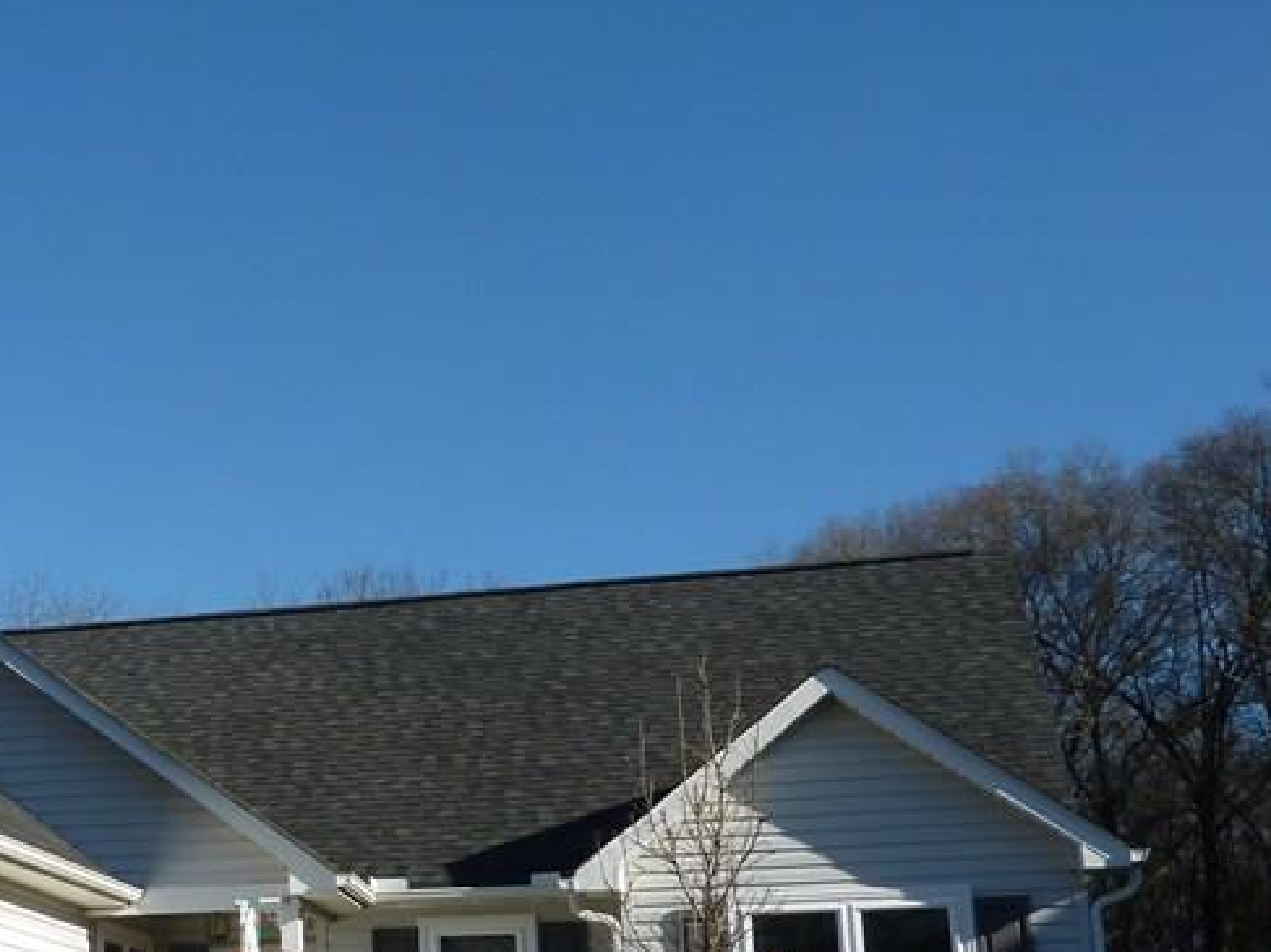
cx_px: 86
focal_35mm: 61
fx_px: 2239
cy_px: 655
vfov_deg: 23.9
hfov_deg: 30.1
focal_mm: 4.7
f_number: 4.5
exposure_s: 1/800
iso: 80
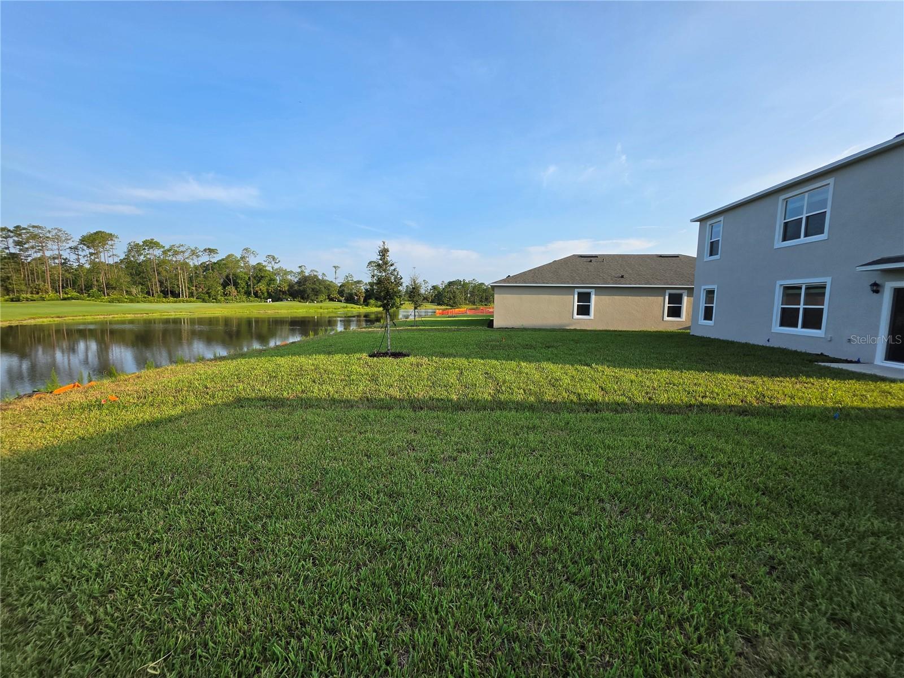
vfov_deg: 89.9
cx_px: 452
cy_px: 339
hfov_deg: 106.2
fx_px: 339
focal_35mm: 13
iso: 32
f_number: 1.9
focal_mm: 2.2
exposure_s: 1/973
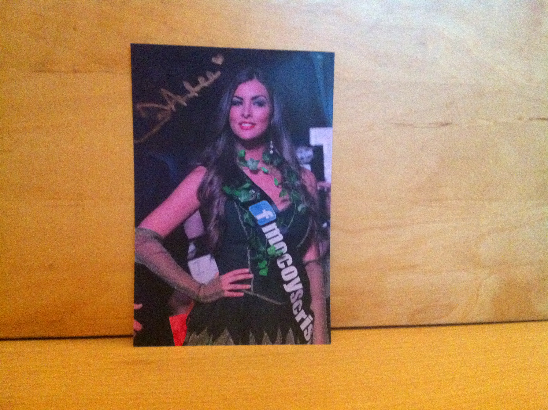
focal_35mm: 35
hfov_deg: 52.7
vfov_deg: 40.6
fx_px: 553
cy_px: 205
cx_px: 274
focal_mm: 3.85
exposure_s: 1/15
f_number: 2.8
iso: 1000
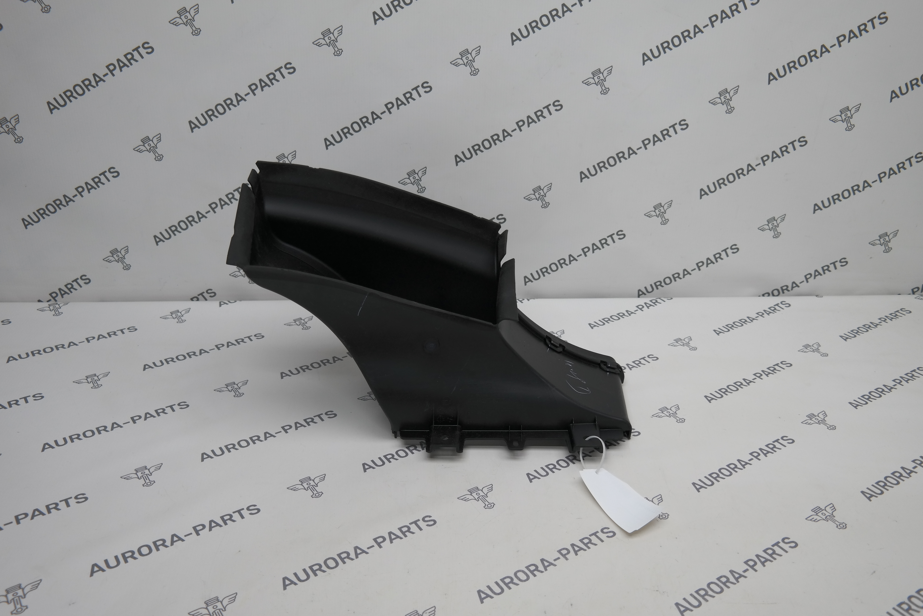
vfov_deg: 40.0
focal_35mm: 33
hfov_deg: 57.2
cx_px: 462
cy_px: 308
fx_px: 846
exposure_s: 1/80
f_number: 4
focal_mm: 22
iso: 100
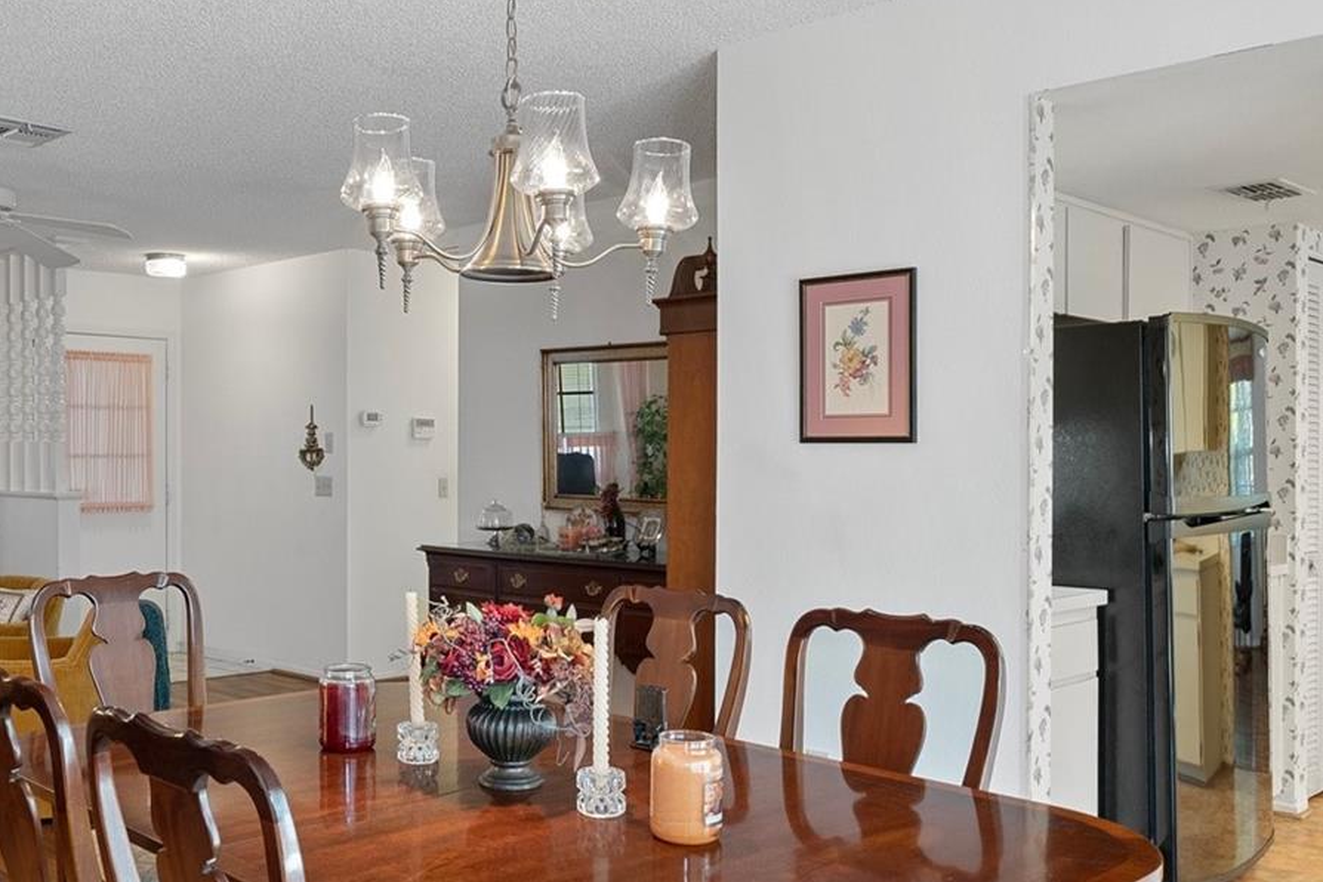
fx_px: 1282
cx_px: 447
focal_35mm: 35
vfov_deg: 37.4
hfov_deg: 53.6
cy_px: 605
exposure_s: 1
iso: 640
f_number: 8
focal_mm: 13
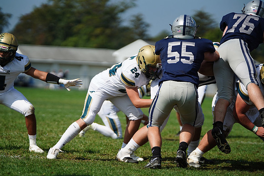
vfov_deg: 6.6
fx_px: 1533
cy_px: 88
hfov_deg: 9.8
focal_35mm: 209
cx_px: 132
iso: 400
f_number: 2.8
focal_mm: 209
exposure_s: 1/8000
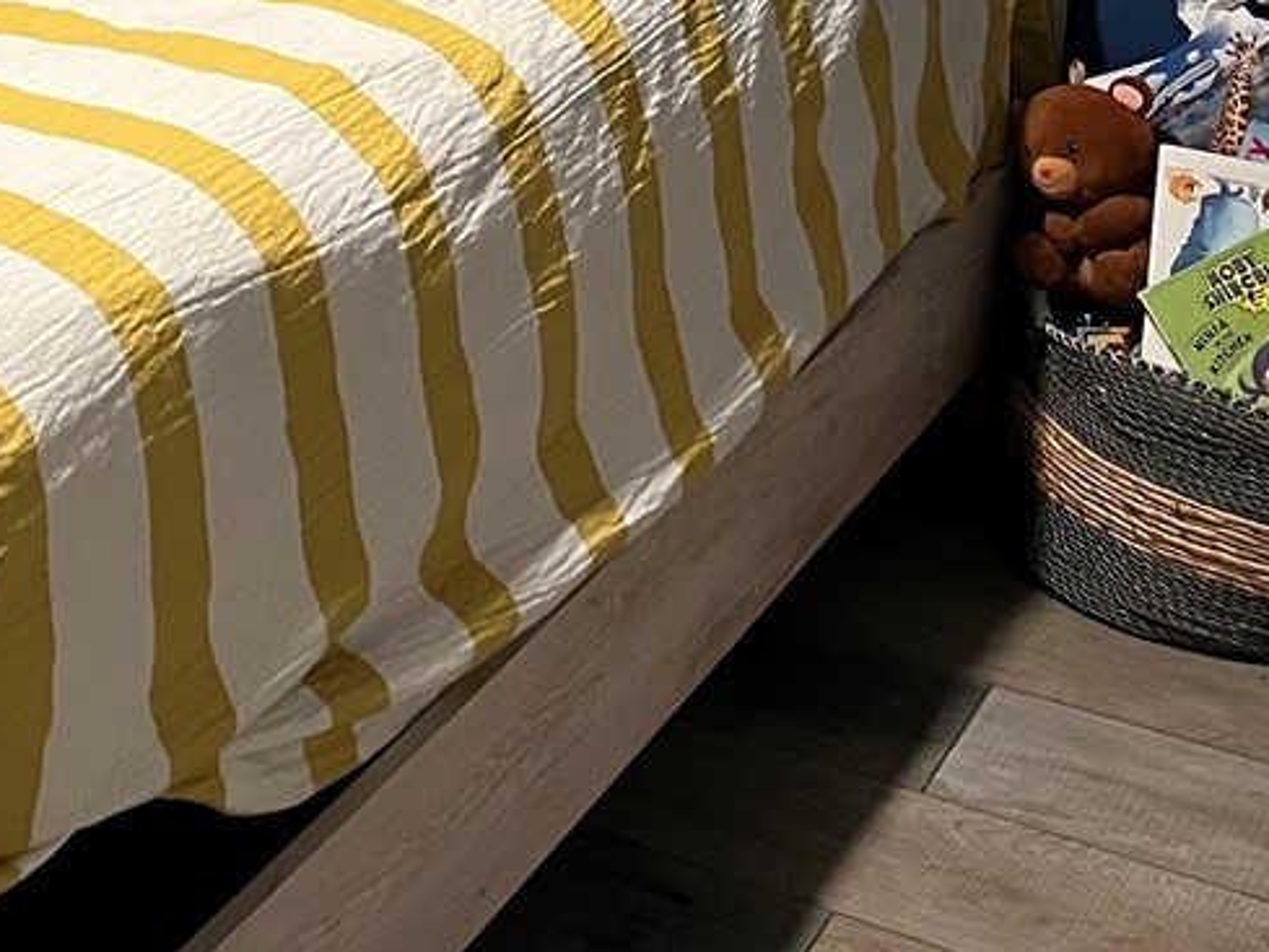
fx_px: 3117
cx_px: -54
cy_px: -311
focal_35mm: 85
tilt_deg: -13.3
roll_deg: +0.5
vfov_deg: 16.4
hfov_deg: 22.0
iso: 500
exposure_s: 1/60
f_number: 1.5
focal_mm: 5.7
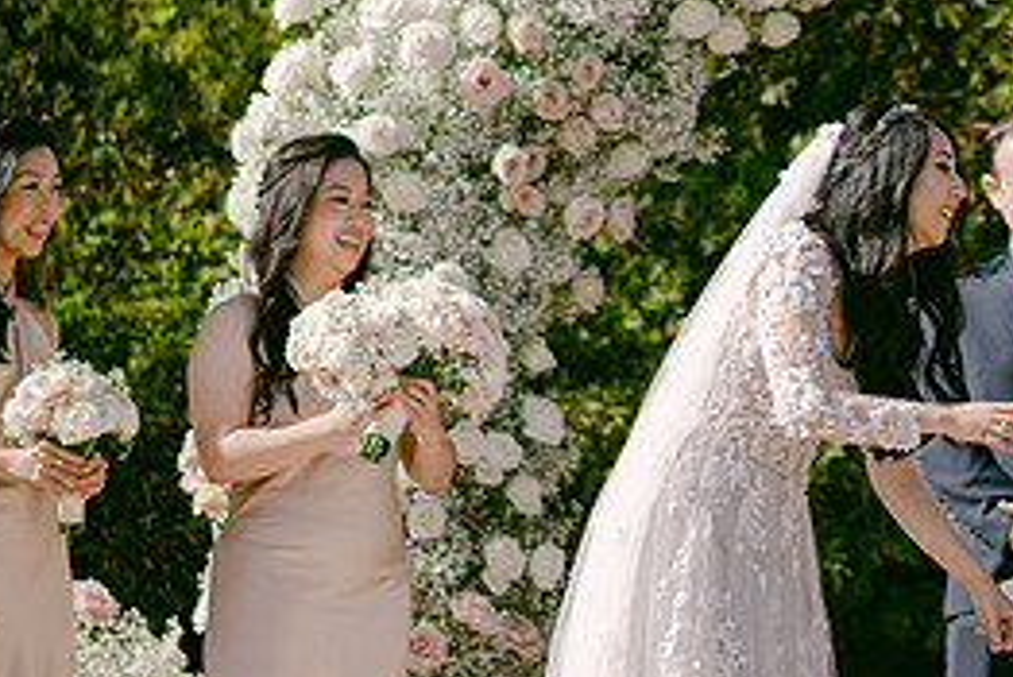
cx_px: 878
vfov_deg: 5.9
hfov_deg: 8.8
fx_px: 6588
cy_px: 238
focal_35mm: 234
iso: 100
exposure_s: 1/10000
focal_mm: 105
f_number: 1.4
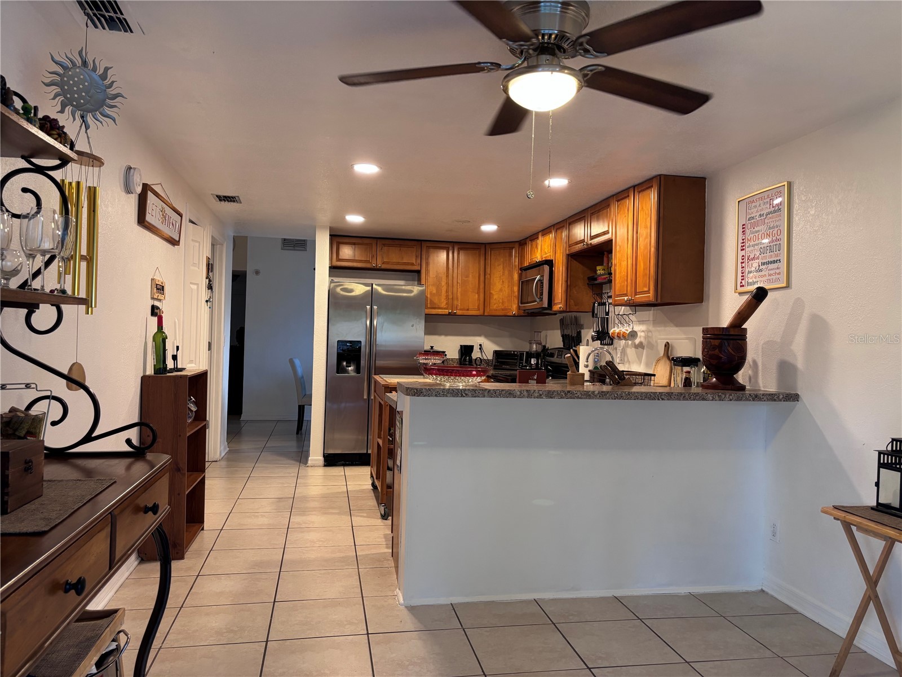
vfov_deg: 53.1
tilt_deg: +0.2
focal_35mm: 26
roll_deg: -1.7
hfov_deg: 67.3
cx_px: 451
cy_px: 338
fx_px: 677
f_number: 1.6
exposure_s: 1/60
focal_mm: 5.96
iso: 160
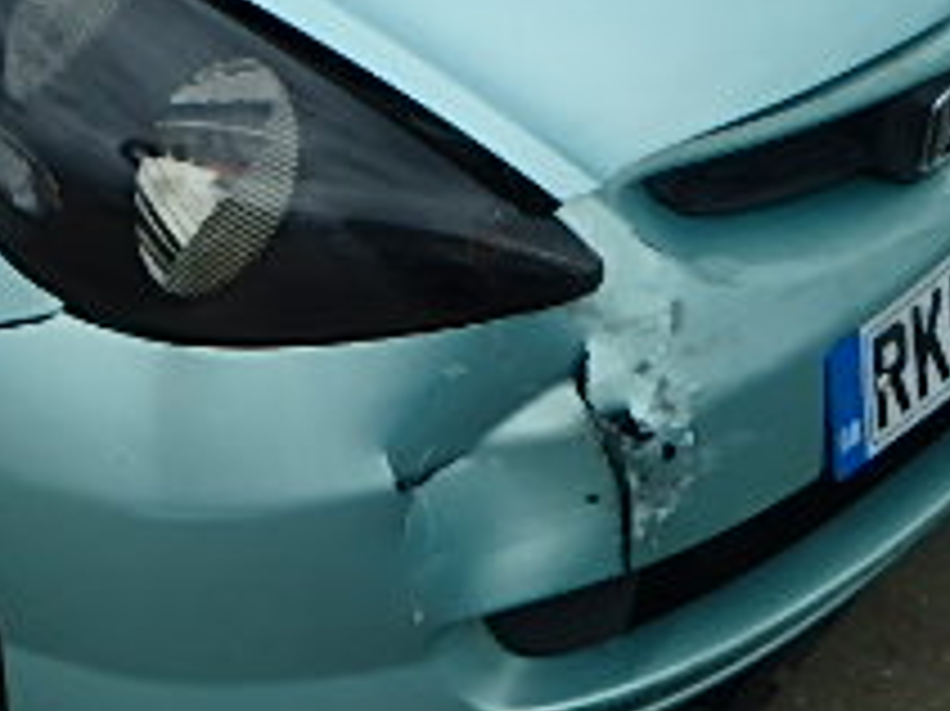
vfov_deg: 16.2
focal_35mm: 88
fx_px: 2414
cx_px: -153
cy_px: -94
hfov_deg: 20.9
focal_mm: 5.2
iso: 125
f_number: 4.6
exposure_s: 1/320
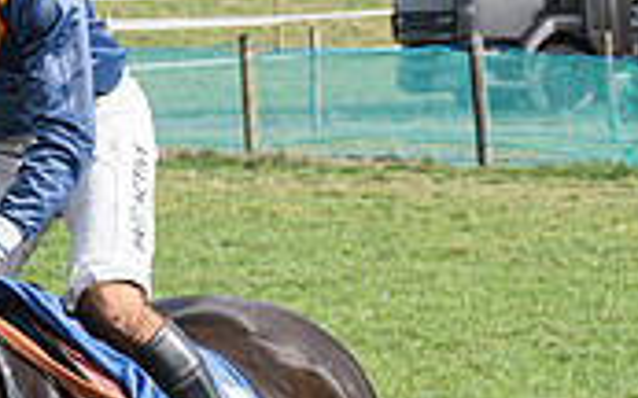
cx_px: 232
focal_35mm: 505
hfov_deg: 4.2
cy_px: 577
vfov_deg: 2.6
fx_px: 8778
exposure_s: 1/1250
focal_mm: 70
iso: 400
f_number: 5.6
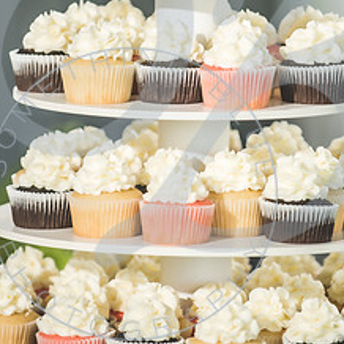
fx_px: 3553
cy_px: 74
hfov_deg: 5.5
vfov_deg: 5.5
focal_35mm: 316
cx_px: 202
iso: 200
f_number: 2.8
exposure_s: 1/200
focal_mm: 180
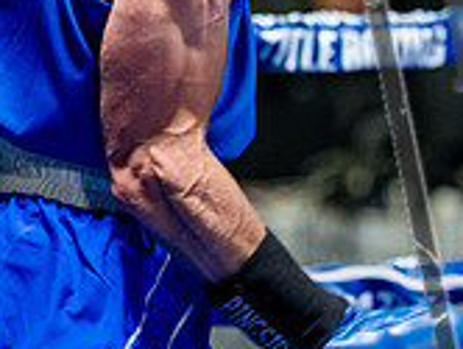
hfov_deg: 4.8
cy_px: -82
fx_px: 5532
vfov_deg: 3.6
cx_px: 351
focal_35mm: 413
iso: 3200
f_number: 2
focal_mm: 123
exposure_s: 1/1000
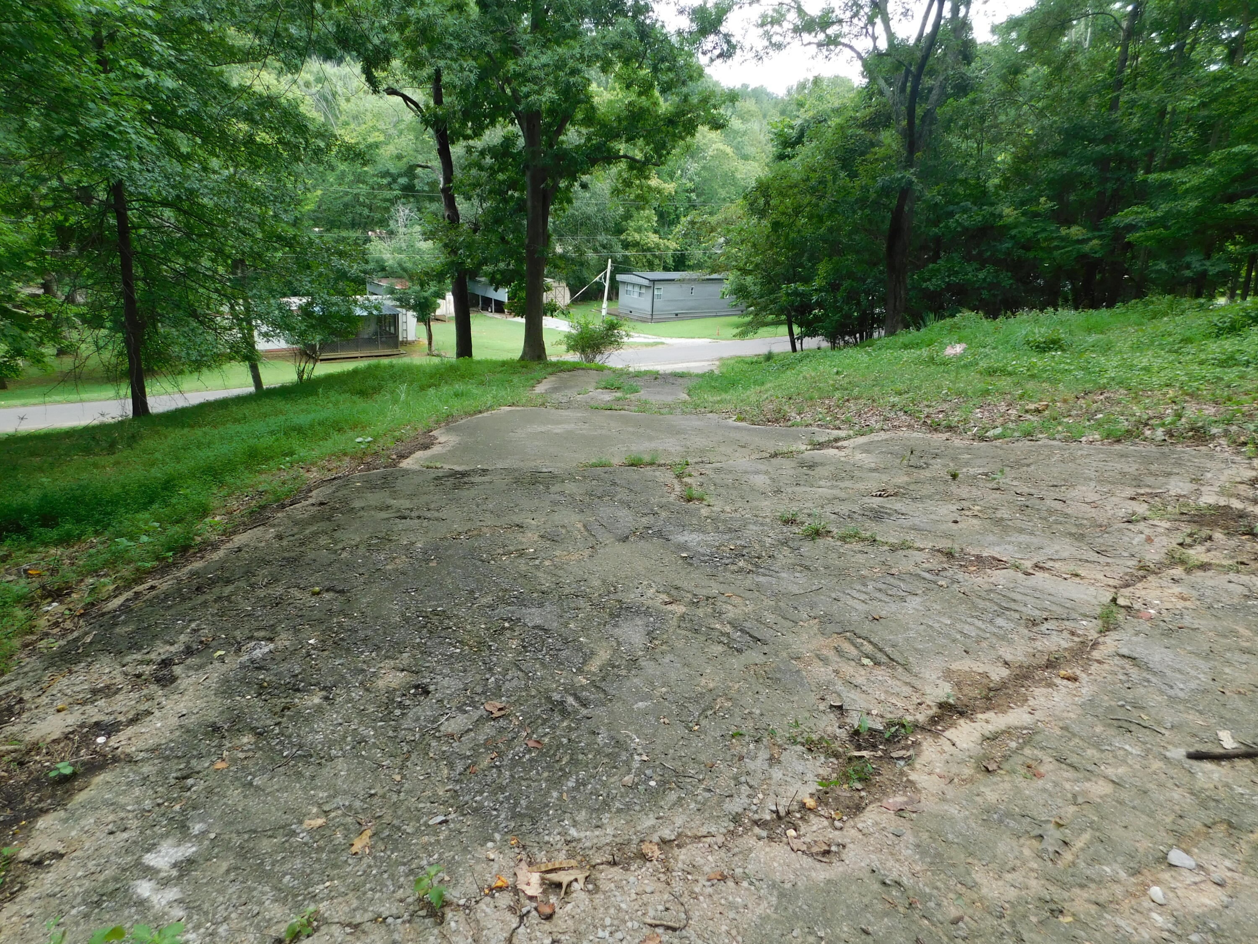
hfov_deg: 73.9
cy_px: 472
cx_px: 629
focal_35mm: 23
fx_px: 836
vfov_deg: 58.9
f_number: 3
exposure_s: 1/160
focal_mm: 4
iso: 125
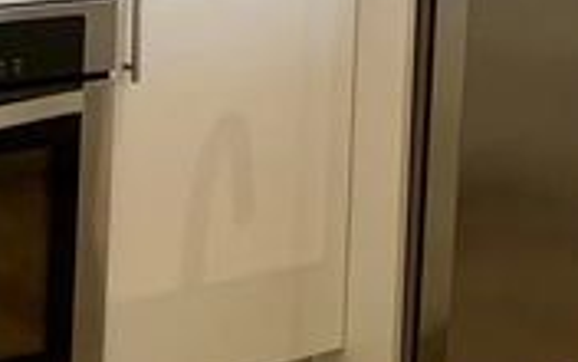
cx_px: 99
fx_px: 1575
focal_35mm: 100
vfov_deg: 12.6
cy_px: -118
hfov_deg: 20.5
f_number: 1.8
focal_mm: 4.25
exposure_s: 1/60
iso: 125
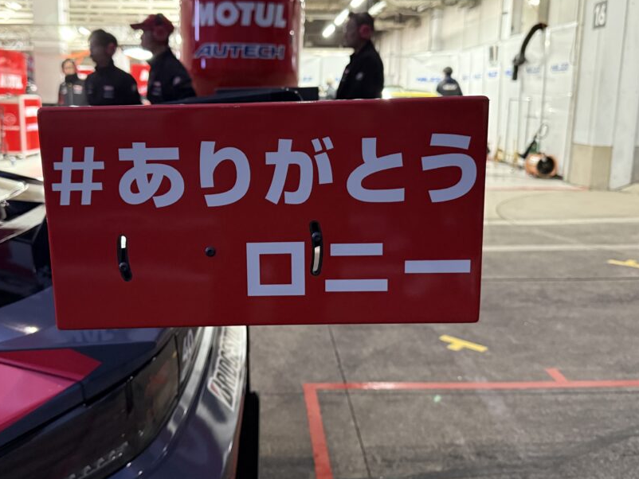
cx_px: 253
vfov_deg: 40.7
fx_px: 646
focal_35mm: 35
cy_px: 211
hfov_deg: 52.2
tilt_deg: -10.1
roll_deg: -1.3
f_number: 1.78
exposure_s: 1/40
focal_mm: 6.76
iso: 800
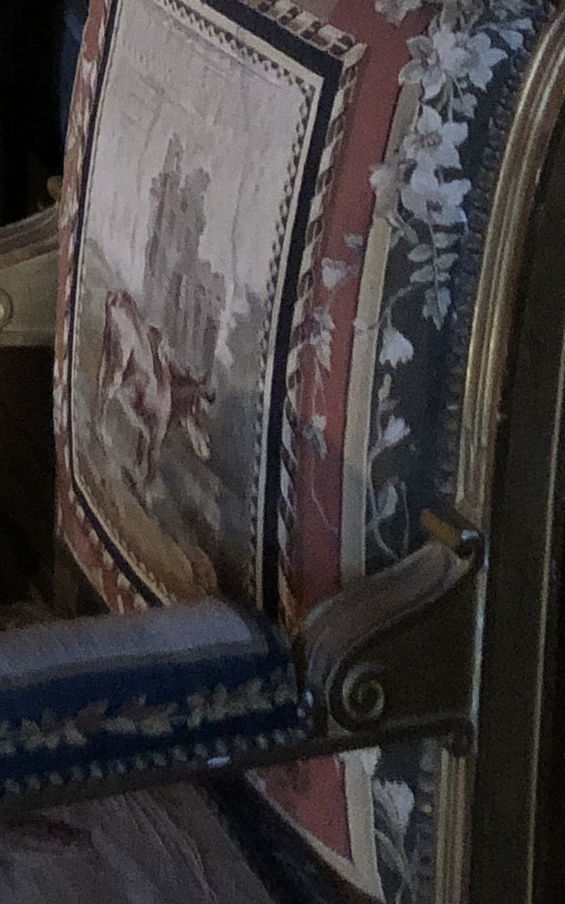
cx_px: -615
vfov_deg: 16.0
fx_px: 2784
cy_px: -654
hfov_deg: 10.5
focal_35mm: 113
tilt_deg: -2.4
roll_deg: +1.6
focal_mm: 4
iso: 125
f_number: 1.8
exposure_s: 1/4
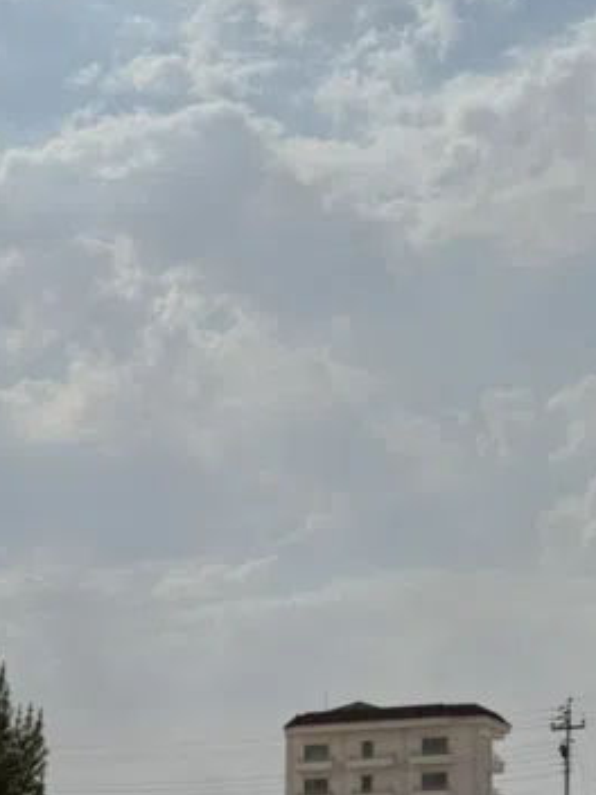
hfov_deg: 15.0
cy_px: 1004
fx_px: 2135
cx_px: -228
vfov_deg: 19.6
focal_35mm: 93
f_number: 1.78
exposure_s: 1/14286
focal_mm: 6.76
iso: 80
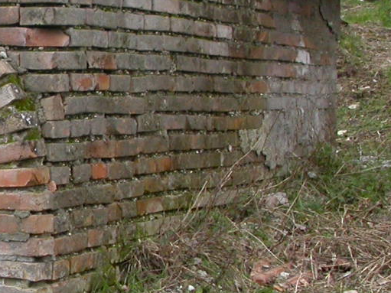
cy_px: 167
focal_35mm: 119
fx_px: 1344
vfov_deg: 12.4
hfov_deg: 15.7
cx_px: -121
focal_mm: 7.85
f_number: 4.7
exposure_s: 1/135
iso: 100
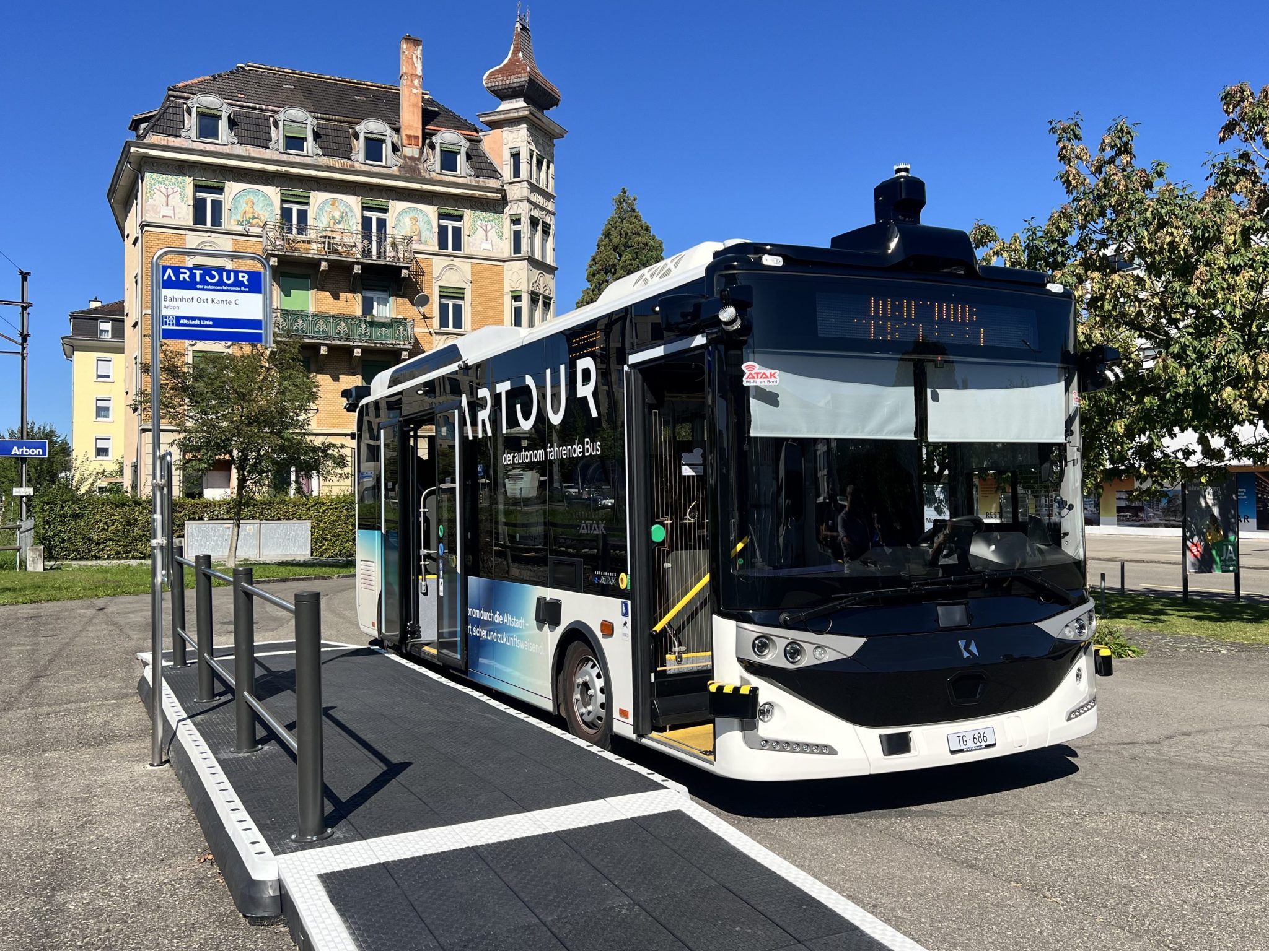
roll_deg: -0.8
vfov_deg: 53.1
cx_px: 634
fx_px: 953
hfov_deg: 67.3
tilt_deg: +2.4
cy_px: 476
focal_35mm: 26
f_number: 1.5
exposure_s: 1/4444
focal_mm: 5.7
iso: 50
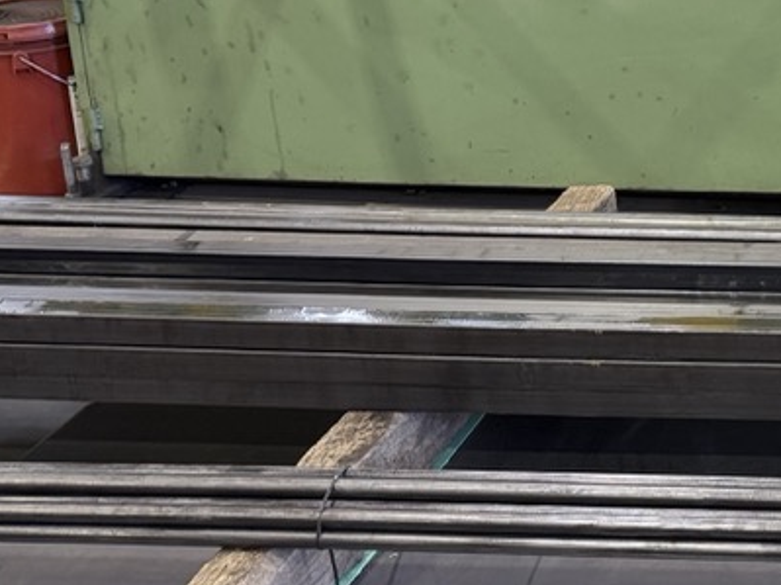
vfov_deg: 18.7
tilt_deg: -16.7
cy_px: 23
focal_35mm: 77
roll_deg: -0.6
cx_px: 1108
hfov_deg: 21.9
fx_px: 1737
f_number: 1.78
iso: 160
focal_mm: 6.76
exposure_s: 1/60
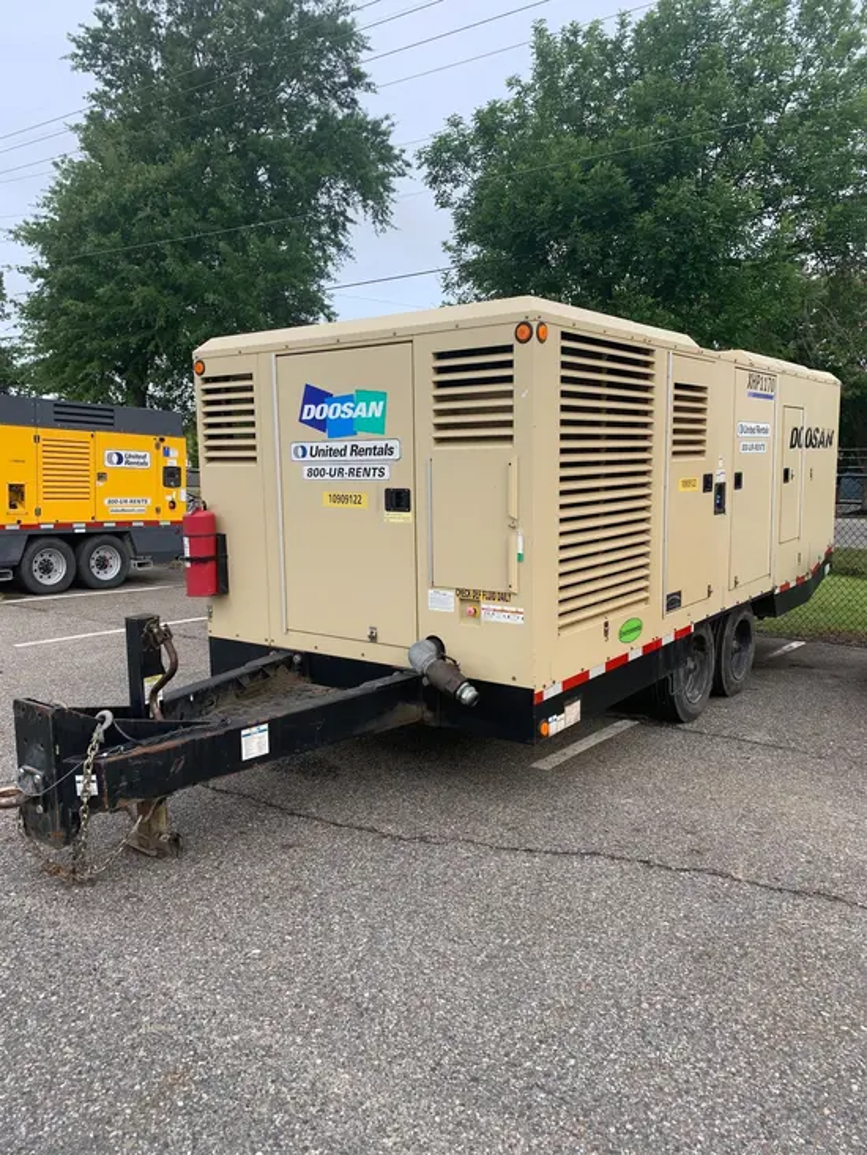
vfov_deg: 67.3
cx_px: 434
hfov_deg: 53.1
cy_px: 578
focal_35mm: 26
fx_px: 868
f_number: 1.8
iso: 25
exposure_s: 1/716
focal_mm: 4.25
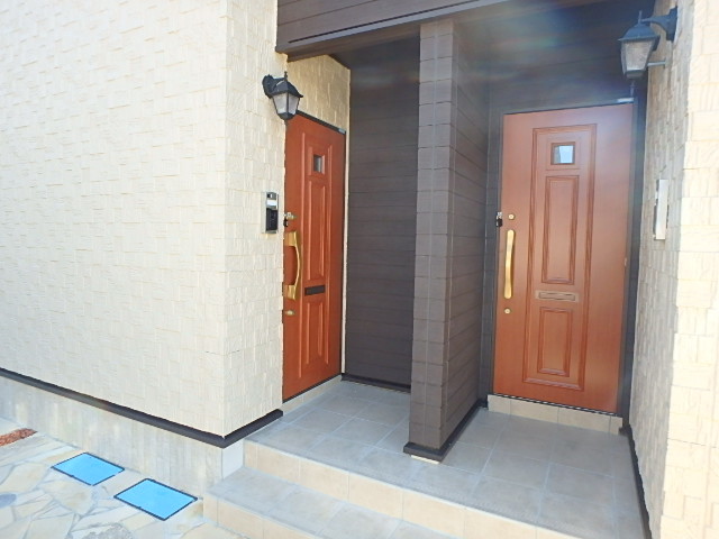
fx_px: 436
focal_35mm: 21
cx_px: 360
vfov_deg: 63.4
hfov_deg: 79.0
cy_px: 270
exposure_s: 1/250
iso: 320
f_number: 3.5
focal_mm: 3.7
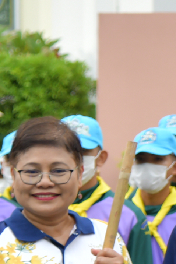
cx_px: 621
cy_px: 102
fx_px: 2618
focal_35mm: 357
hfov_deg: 3.7
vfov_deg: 5.8
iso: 100
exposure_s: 1/200
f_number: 4
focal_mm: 62
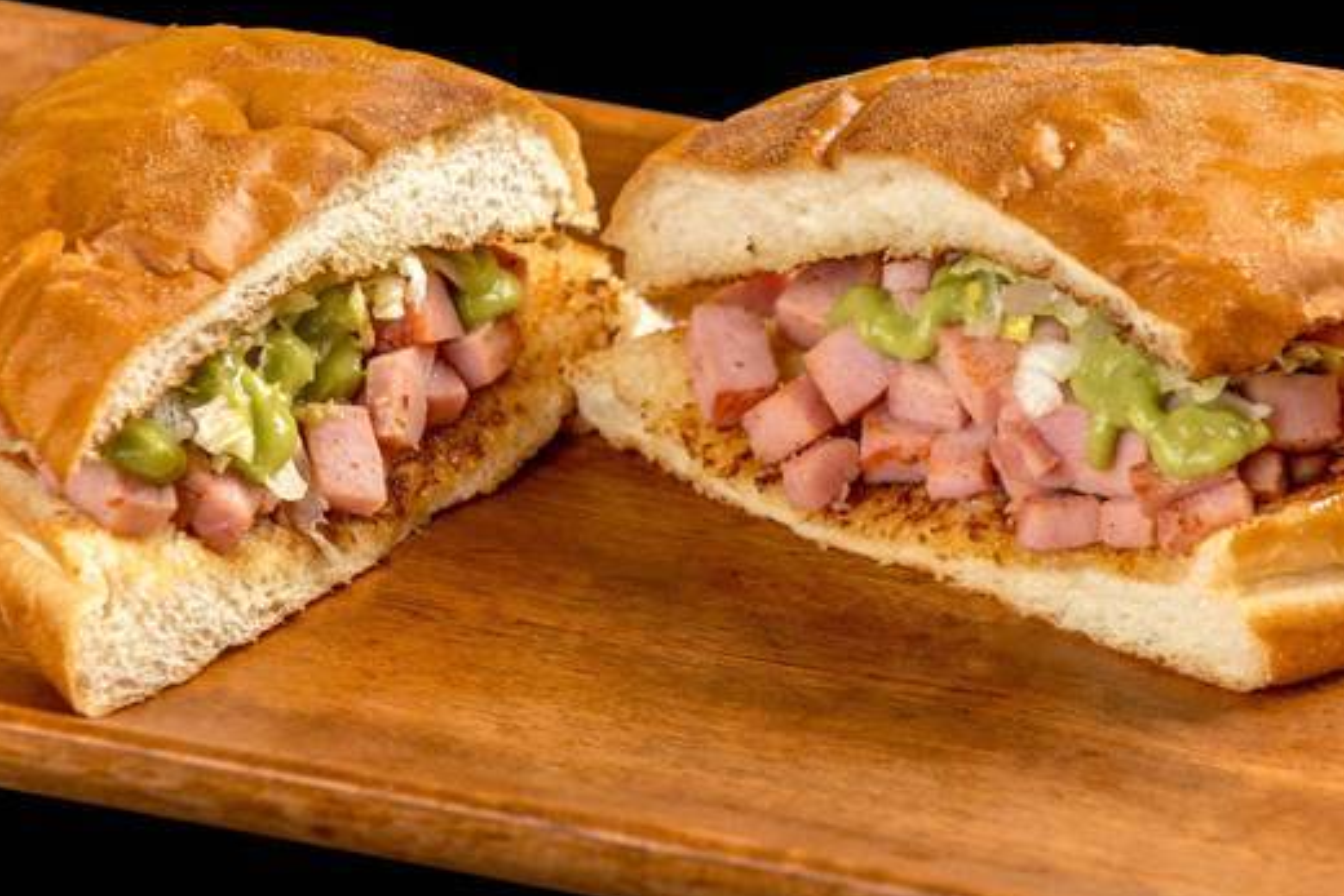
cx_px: 748
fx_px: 8514
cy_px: 408
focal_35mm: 228
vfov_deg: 6.0
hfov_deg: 9.0
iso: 100
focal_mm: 180
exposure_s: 1/160
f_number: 8
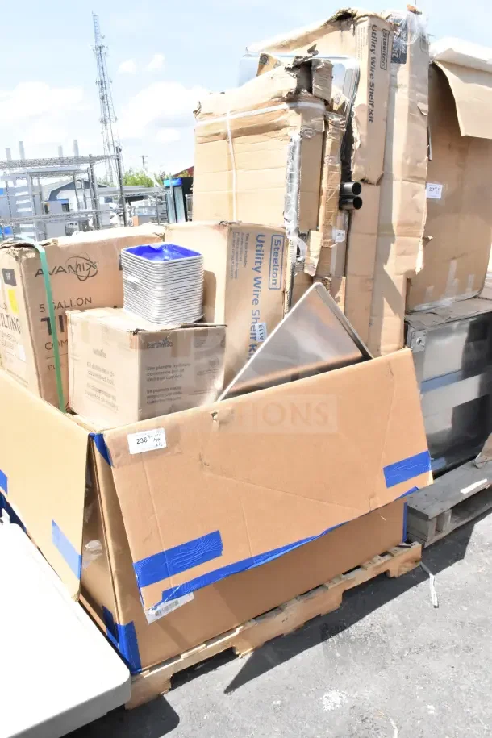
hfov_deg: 43.6
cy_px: 369
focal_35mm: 30
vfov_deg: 61.9
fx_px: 615
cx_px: 246
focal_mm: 20
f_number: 18
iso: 6400
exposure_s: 1/1250
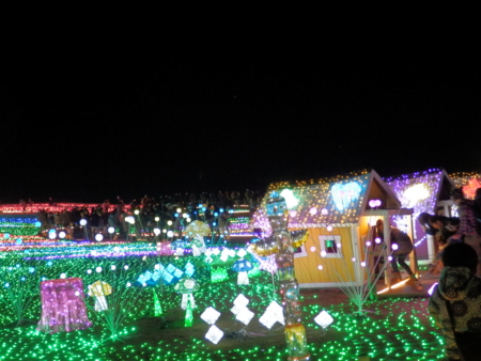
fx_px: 681
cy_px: 180
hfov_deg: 38.9
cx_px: 240
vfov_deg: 29.7
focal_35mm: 49
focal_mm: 8.9
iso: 1000
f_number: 4
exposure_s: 1/10
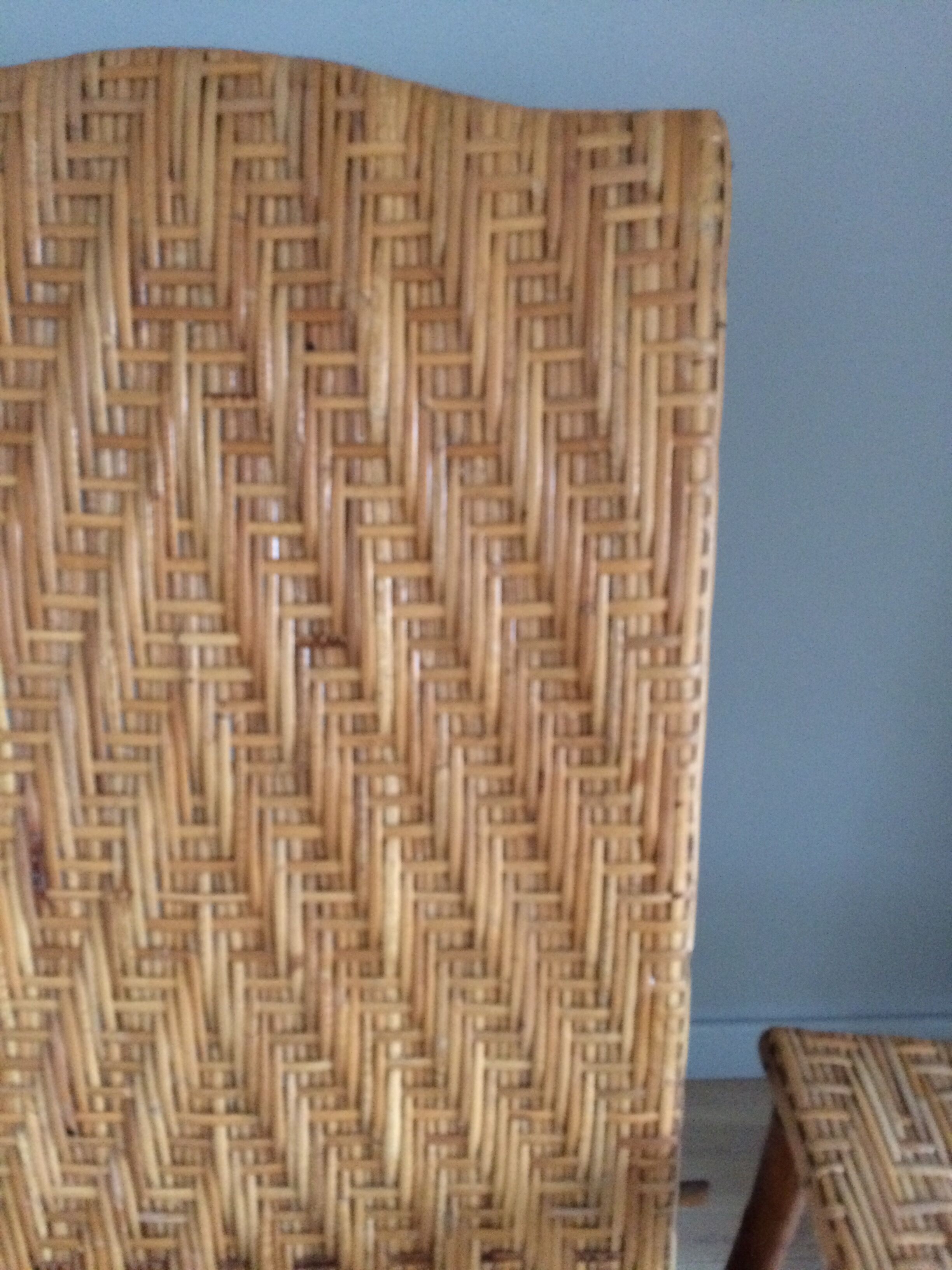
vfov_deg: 61.7
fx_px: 1063
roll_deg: -0.5
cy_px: 635
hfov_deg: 48.2
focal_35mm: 29
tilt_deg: -39.3
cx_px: 476
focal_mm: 4.15
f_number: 2.2
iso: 400
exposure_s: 1/17
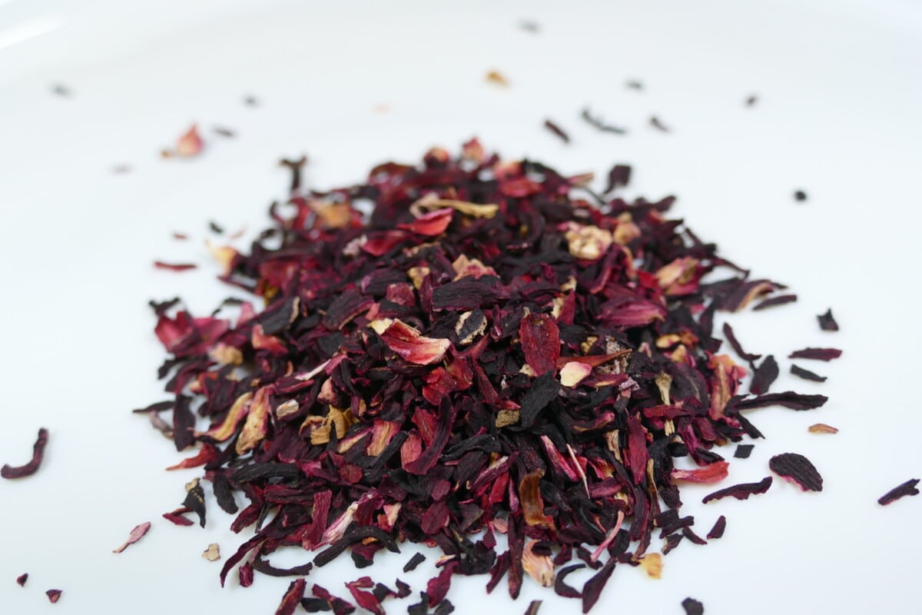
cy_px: 308
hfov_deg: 48.5
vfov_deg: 33.4
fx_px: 1024
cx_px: 461
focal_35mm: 40
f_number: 3.2
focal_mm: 14.76
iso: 160
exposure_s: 1/80
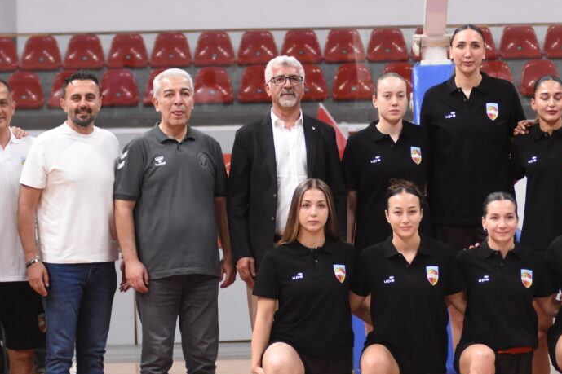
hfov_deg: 10.5
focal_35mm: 195
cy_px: 245
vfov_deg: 7.0
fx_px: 3043
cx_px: 469
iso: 1600
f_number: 2.8
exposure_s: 1/1000
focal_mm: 70
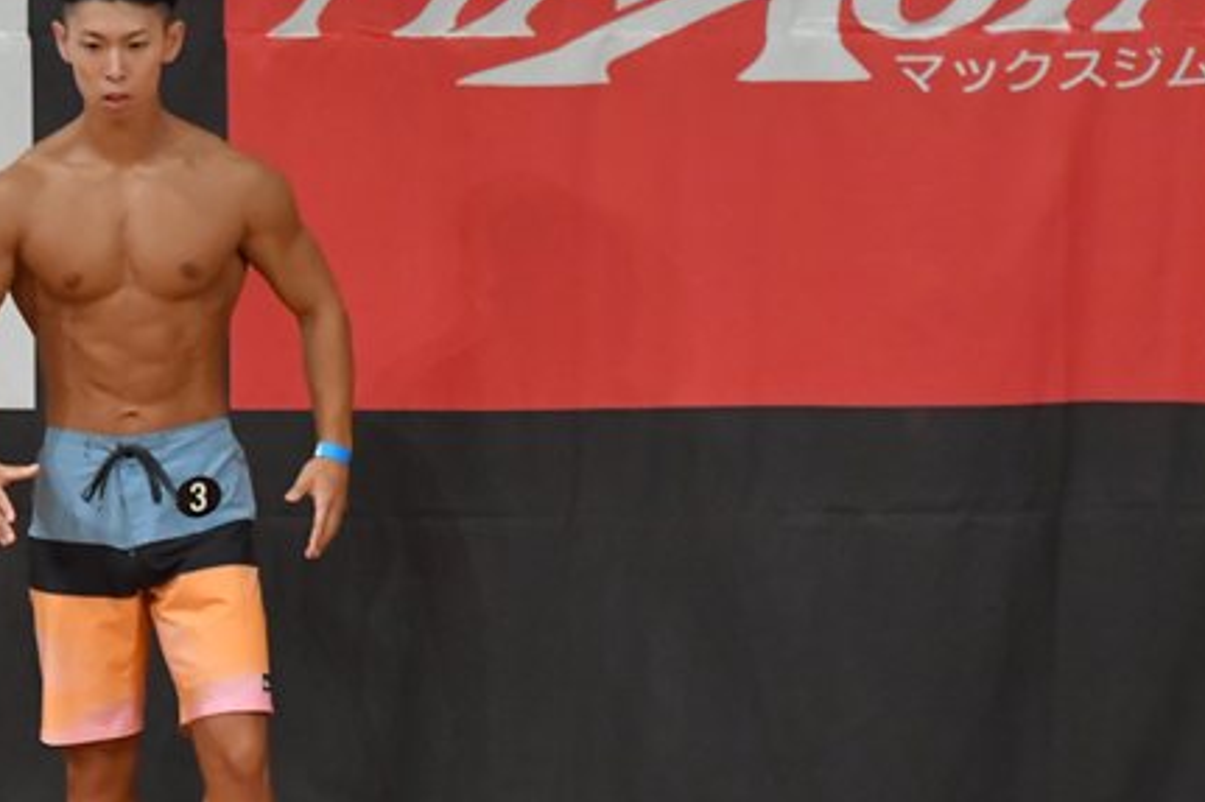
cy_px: 545
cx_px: 205
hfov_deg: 4.3
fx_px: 16227
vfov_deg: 2.8
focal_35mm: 485
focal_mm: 180
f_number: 5.6
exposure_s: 1/400
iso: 7200
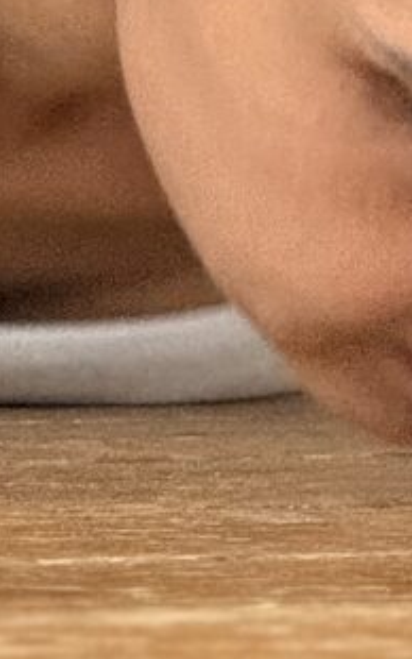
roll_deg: +0.0
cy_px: -736
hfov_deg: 2.0
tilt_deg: +3.3
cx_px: -174
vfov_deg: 3.2
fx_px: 11792
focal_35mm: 657
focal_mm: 15.66
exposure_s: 1/100
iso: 400
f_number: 2.8
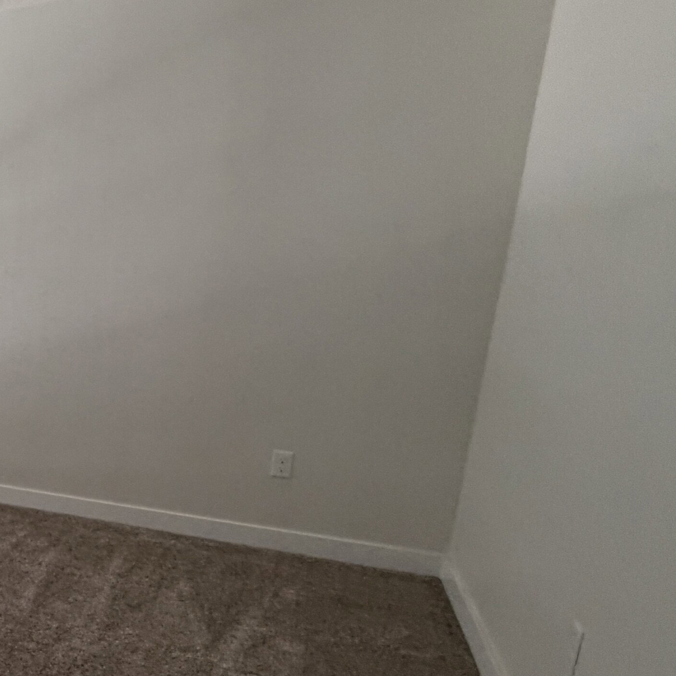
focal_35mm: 35
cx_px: -244
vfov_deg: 46.8
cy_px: 426
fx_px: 773
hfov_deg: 32.4
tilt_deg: -13.1
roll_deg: -0.1
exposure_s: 1/73
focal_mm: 2.22
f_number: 2.2
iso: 320
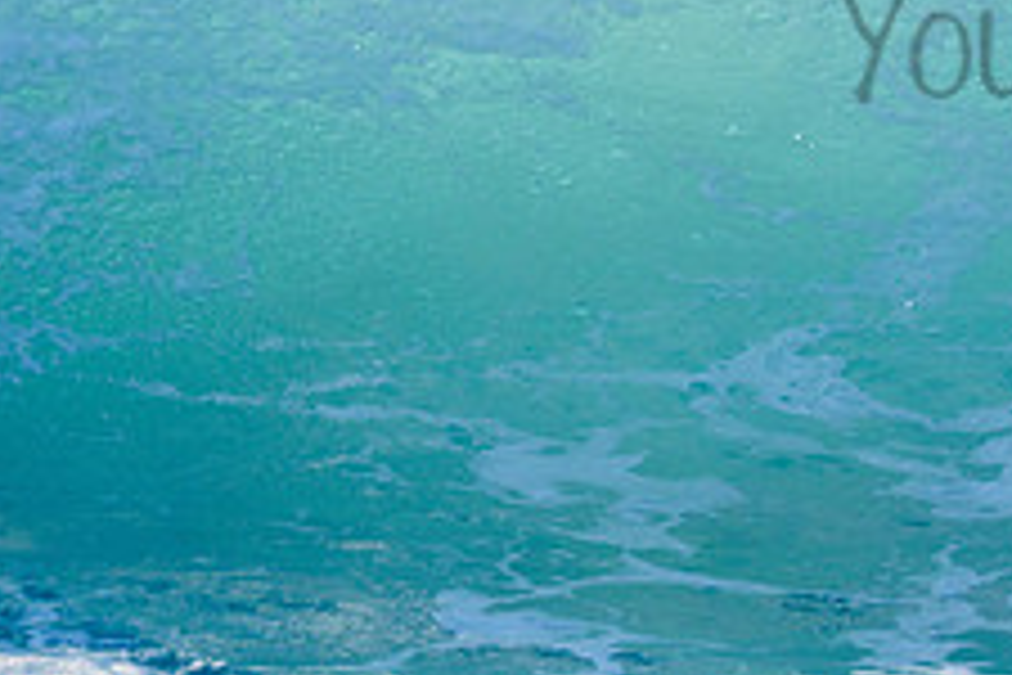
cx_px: 1300
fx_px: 26872
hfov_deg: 2.2
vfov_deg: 1.4
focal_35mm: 956
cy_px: -7
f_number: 5.6
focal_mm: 370
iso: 360
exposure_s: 1/2000
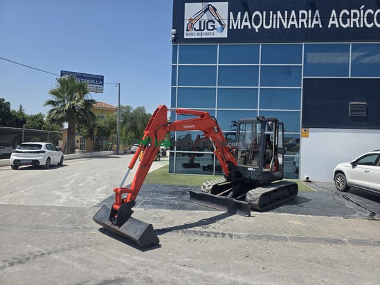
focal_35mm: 23
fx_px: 253
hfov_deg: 73.9
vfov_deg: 58.9
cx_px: 190
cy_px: 142
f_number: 1.7
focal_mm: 6.3
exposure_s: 1/6574
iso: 80
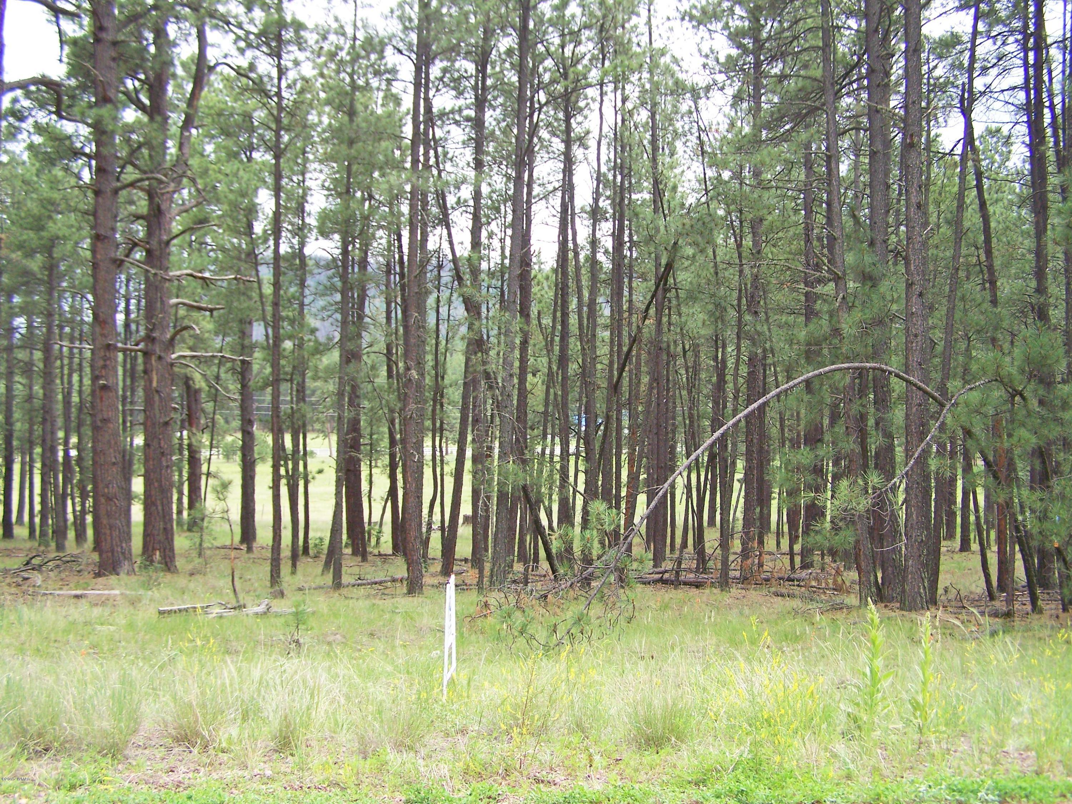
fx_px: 1177
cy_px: 402
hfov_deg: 49.0
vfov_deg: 37.7
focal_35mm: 38
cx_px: 536
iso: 64
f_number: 2.8
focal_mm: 6.3
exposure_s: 1/200
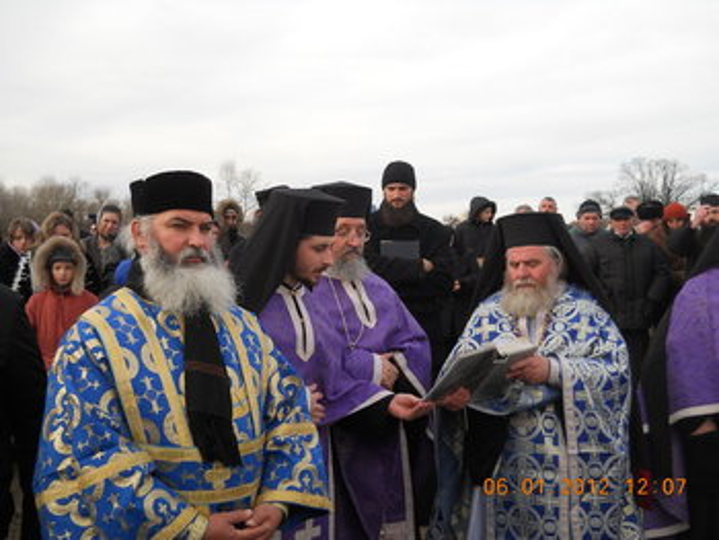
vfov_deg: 35.2
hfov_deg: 45.7
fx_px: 852
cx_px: 360
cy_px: 270
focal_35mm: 41
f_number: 5.5
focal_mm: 6.72
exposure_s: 1/125
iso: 80
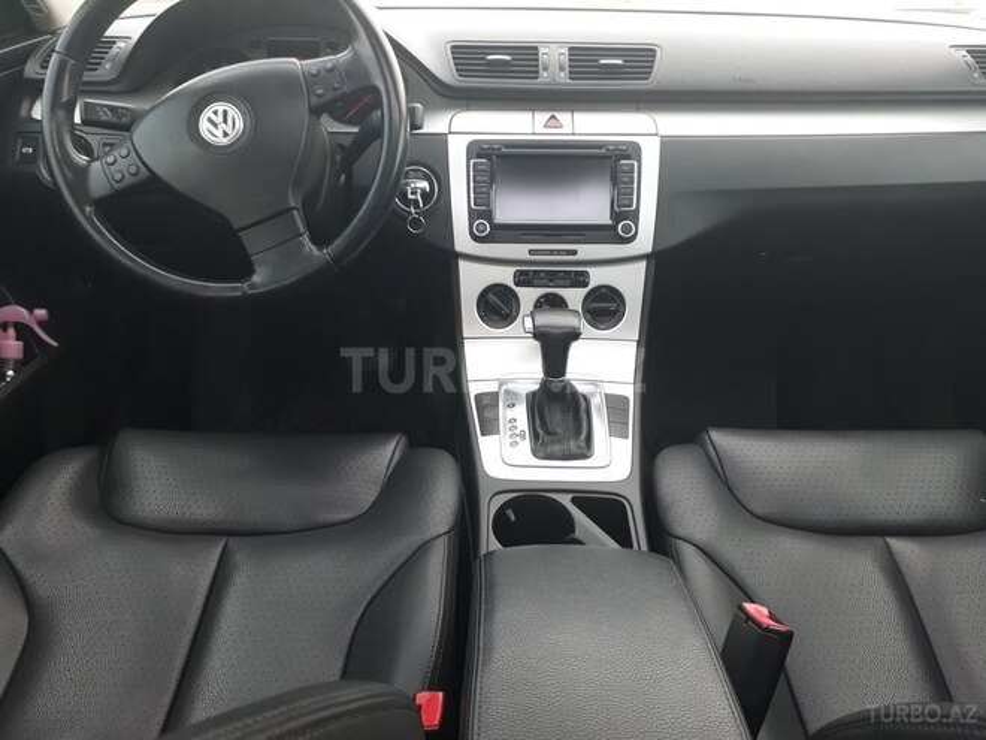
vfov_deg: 51.4
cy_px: 370
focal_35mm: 27
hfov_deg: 65.3
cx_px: 493
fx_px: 769
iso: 50
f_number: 1.9
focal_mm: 3.6
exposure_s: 1/30
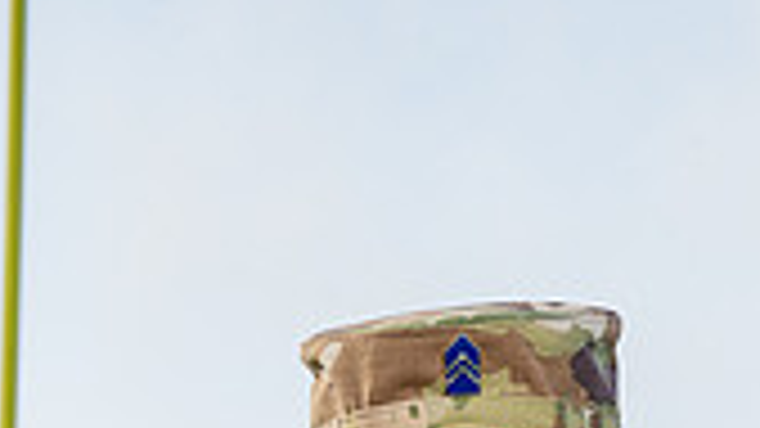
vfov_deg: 6.9
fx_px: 3365
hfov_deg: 12.9
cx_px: 391
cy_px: 964
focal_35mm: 167
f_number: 10
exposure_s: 1/250
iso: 320
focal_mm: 60
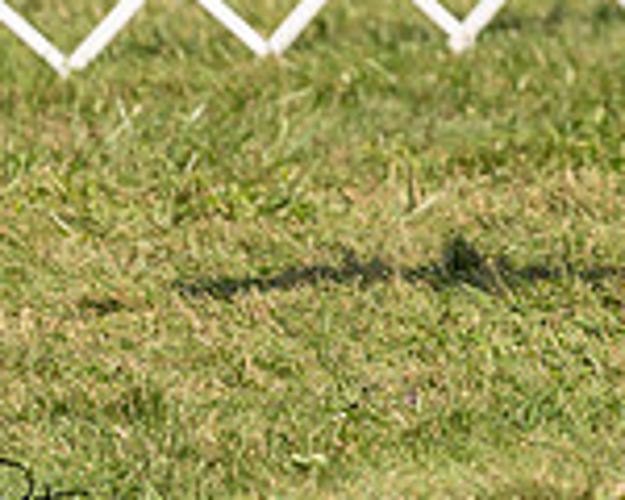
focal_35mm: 733
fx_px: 13559
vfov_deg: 2.1
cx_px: 998
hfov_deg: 2.6
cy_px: -317
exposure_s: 1/3200
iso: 200
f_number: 2.8
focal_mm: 173
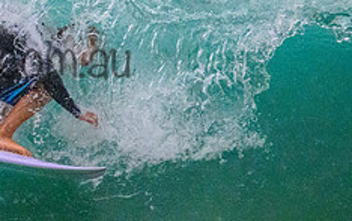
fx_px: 18638
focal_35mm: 1940
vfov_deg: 0.7
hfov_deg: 1.1
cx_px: -152
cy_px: -39
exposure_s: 1/2000
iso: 8000
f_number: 11
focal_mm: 600
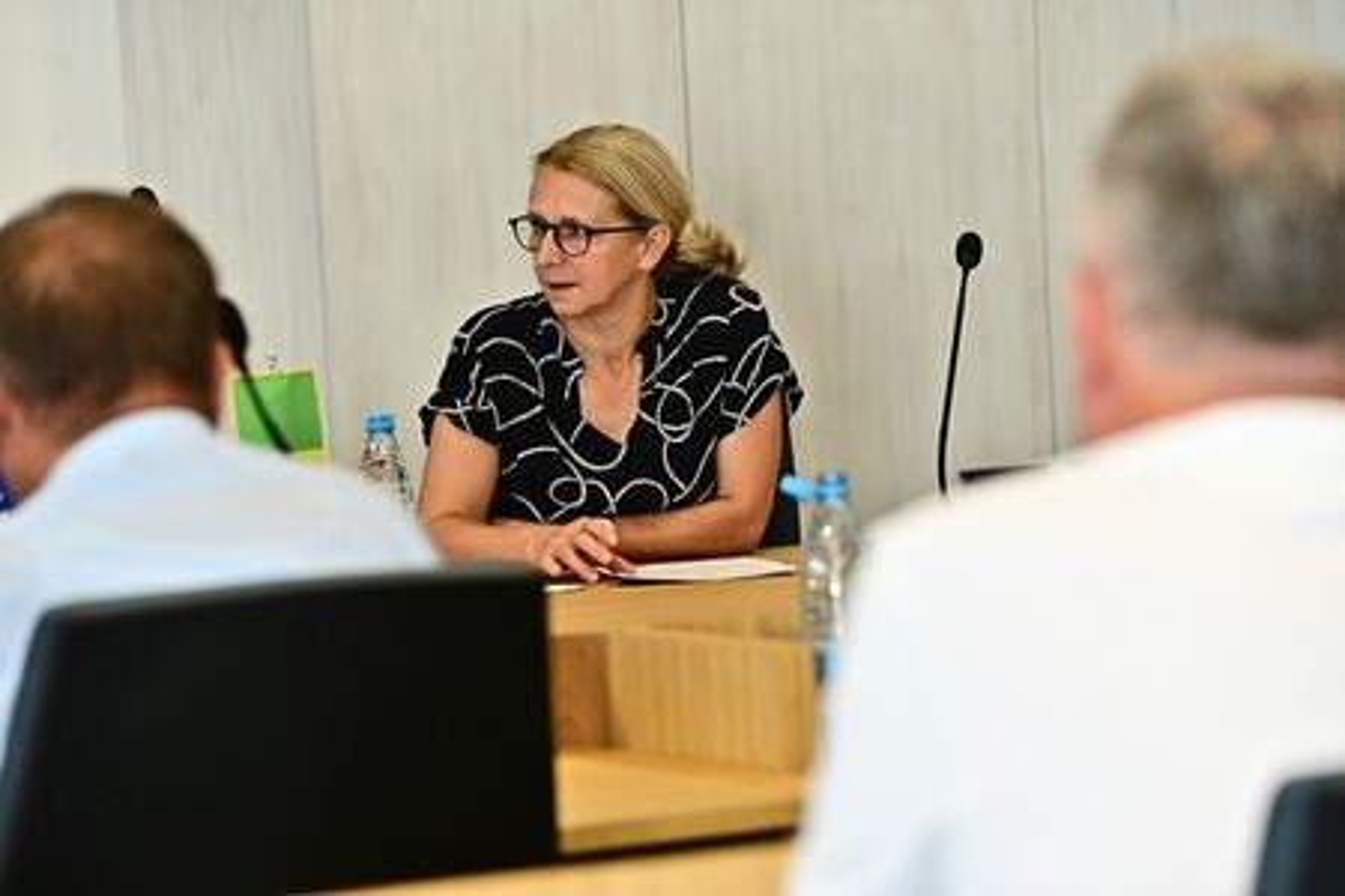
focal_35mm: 200
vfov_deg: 6.9
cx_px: 672
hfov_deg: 10.3
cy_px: 448
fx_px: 7472
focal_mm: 200
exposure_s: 1/80
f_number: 5
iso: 2000
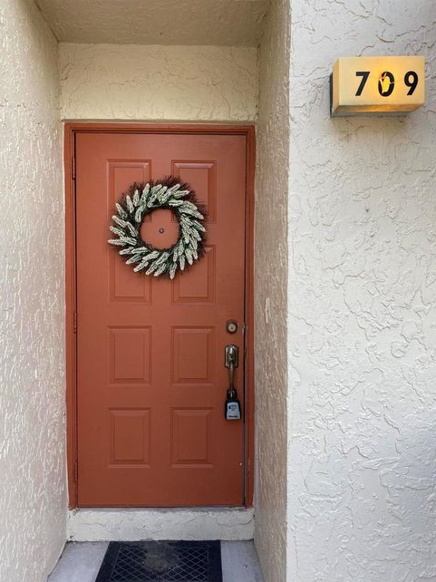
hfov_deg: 51.3
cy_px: 301
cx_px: 214
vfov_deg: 65.3
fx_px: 454
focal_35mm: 27
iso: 32
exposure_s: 1/334
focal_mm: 4.25
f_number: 1.8
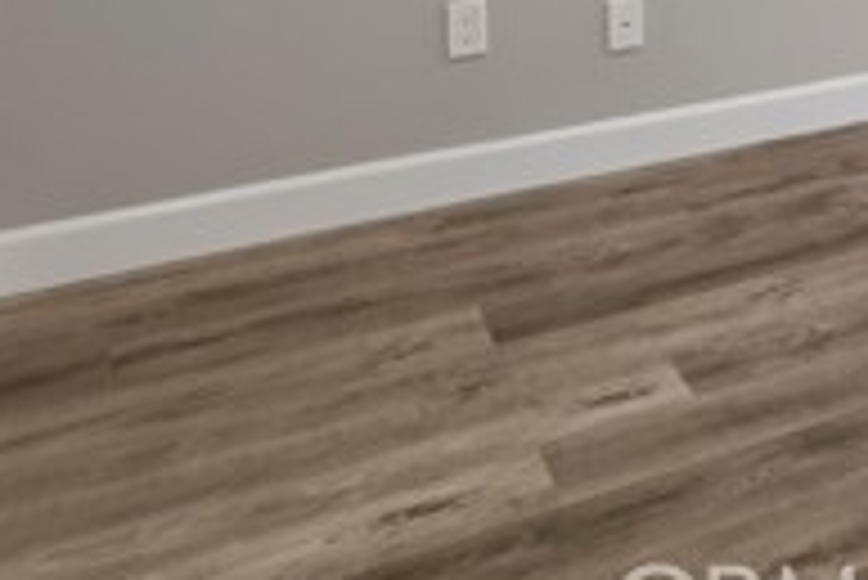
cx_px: 1277
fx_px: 1279
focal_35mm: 53
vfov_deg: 21.5
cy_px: -290
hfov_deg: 27.2
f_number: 6.3
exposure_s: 1/15
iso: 250
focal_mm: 16
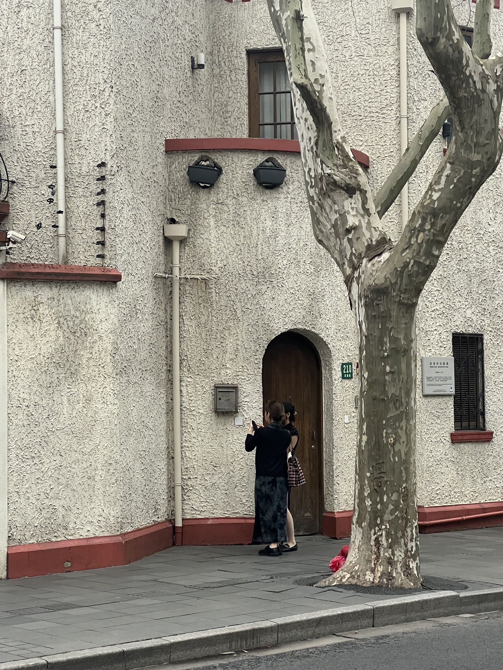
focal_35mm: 77
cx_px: 252
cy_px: 335
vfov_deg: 25.3
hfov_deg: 19.1
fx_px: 1492
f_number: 2.8
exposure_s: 1/85
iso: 200
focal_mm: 9
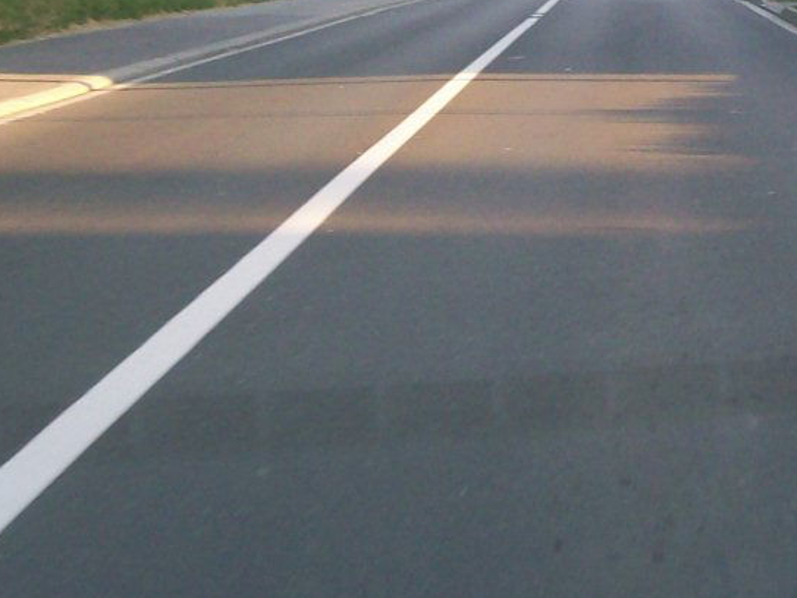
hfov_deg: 18.2
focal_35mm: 106
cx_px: 721
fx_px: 2442
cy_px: -217
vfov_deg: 13.4
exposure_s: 1/103
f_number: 2.7
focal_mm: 6
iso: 80
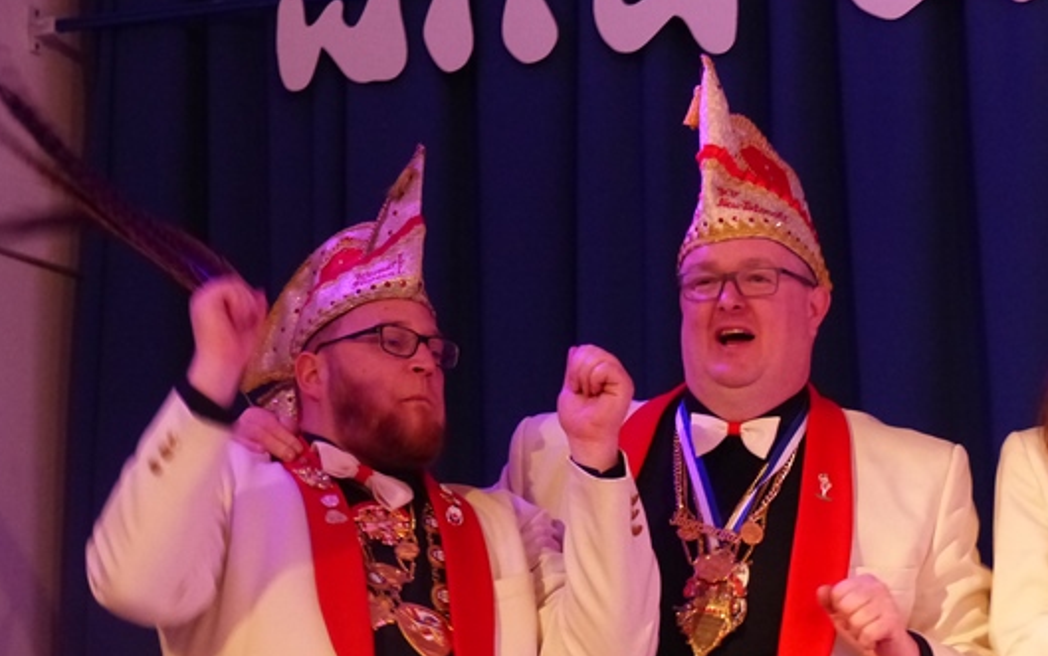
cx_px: 588
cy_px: 454
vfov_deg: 8.0
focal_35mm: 164
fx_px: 4686
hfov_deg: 12.8
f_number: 2.8
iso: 800
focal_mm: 23.1
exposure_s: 1/25
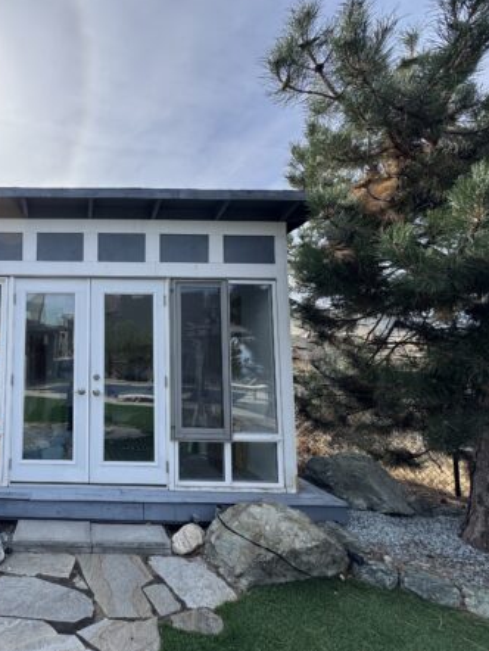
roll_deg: -1.0
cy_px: 321
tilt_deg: +5.9
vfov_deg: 84.6
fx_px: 358
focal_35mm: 19
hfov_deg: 60.5
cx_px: 69
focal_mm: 2.22
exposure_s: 1/858
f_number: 2.2
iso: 50
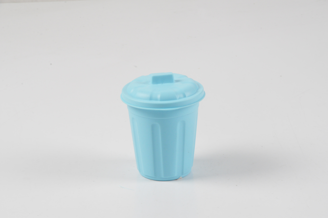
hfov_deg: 9.5
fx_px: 1979
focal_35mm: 218
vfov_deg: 6.3
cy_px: 109
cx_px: 164
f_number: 22
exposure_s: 1/60
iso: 1600
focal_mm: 145
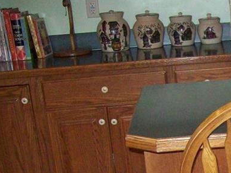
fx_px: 641
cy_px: 214
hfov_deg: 19.1
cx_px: 292
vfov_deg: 14.8
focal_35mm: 96
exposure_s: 1/64
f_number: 2.7
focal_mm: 6
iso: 200
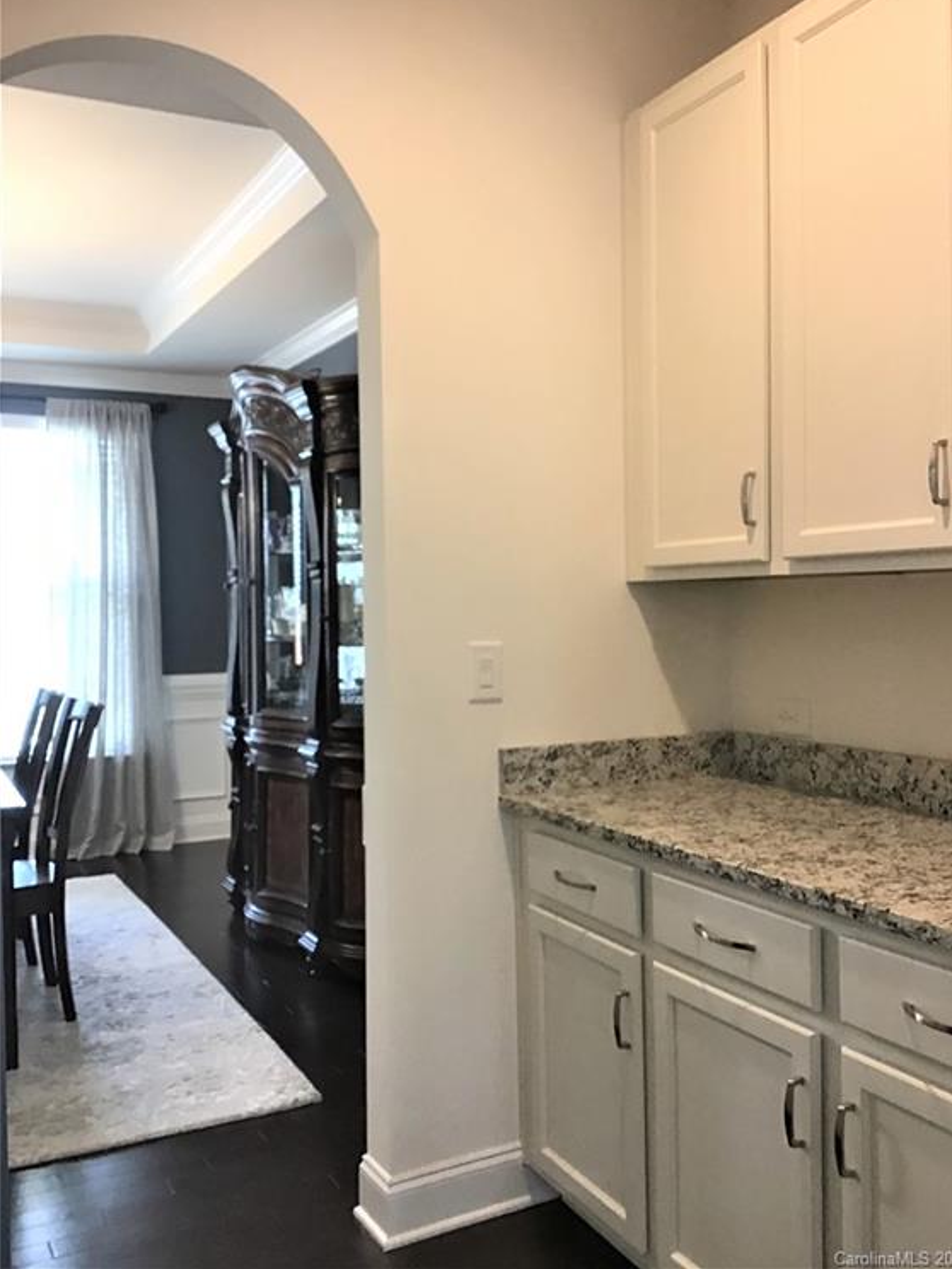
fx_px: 1173
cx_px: 490
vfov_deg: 56.8
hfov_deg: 44.2
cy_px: 616
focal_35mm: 32
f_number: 2.4
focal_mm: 3.3
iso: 100
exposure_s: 1/30
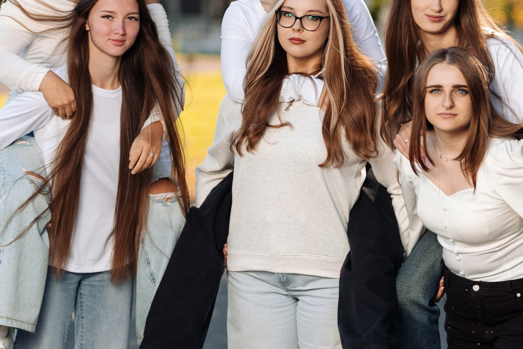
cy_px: 138
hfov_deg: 13.3
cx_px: 253
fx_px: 2237
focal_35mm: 154
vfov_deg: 8.9
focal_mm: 85
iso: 100
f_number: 2
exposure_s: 1/160
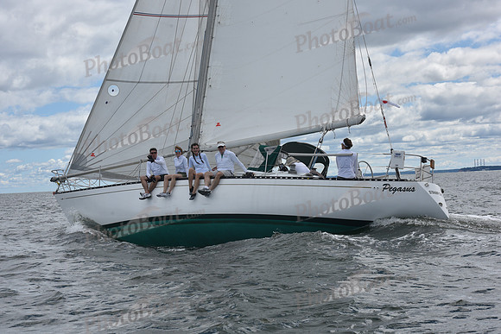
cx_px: 250
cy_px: 167
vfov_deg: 19.5
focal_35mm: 70
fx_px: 974
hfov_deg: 28.8
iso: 250
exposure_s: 1/800
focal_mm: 70
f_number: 10
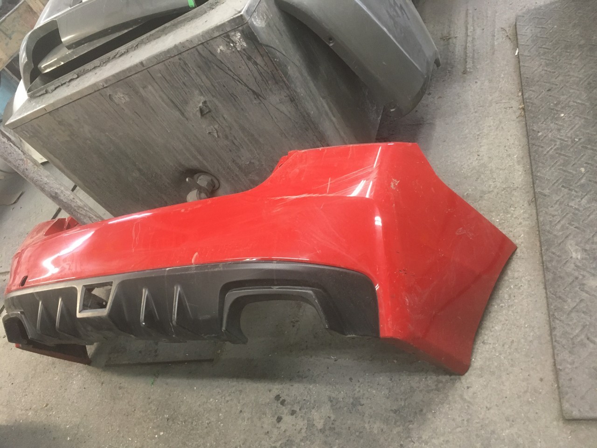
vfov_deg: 48.2
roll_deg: +38.2
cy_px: 224
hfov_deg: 61.7
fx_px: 500
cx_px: 298
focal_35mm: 29
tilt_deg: -37.5
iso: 200
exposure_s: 1/24
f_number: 2.2
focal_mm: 4.15
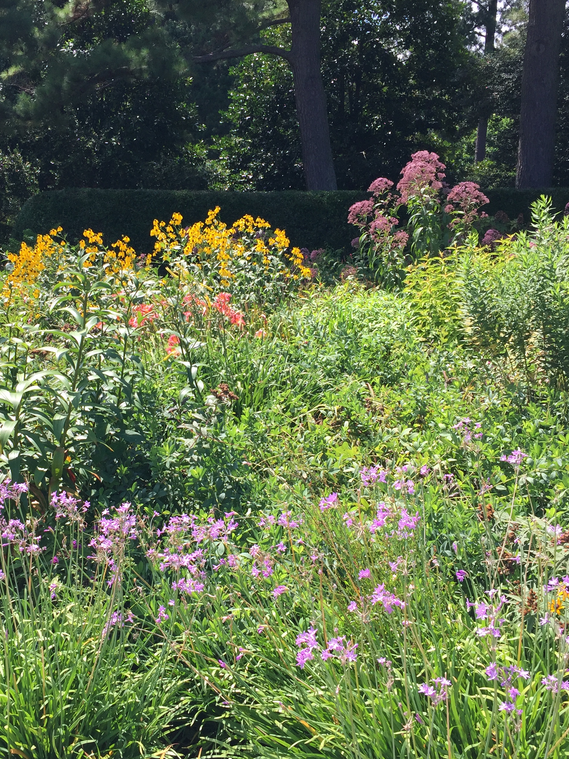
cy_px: 405
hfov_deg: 35.7
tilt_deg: -10.6
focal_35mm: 40
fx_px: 877
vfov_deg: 46.8
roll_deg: +0.0
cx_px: 204
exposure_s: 1/760
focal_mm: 4.15
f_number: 2.2
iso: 32
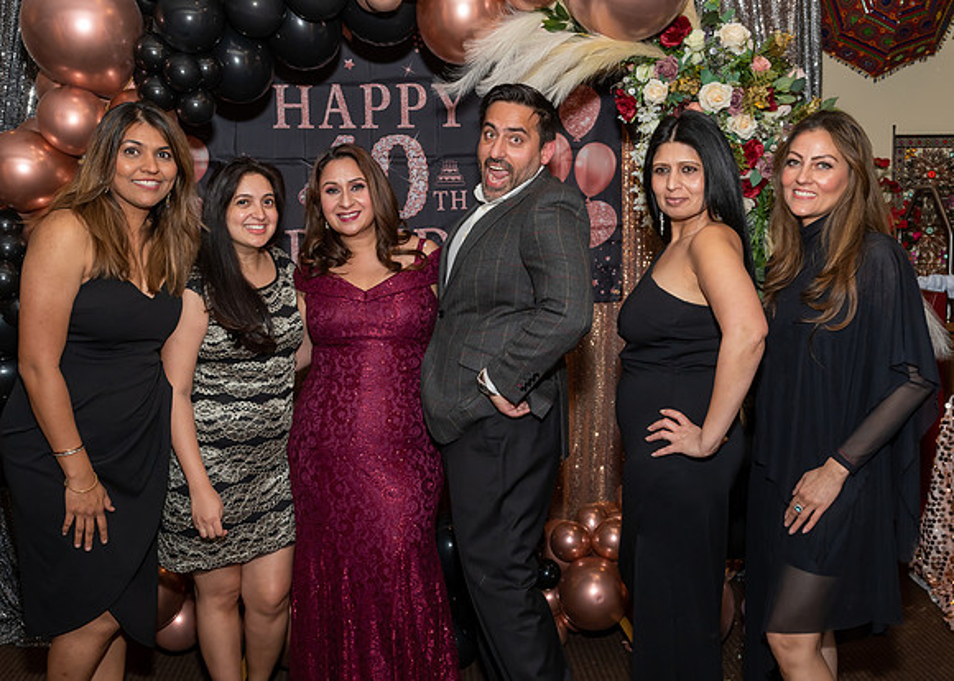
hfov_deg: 48.3
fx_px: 1063
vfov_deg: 35.5
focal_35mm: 39
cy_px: 341
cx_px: 495
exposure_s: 1/250
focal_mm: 24
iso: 500
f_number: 8
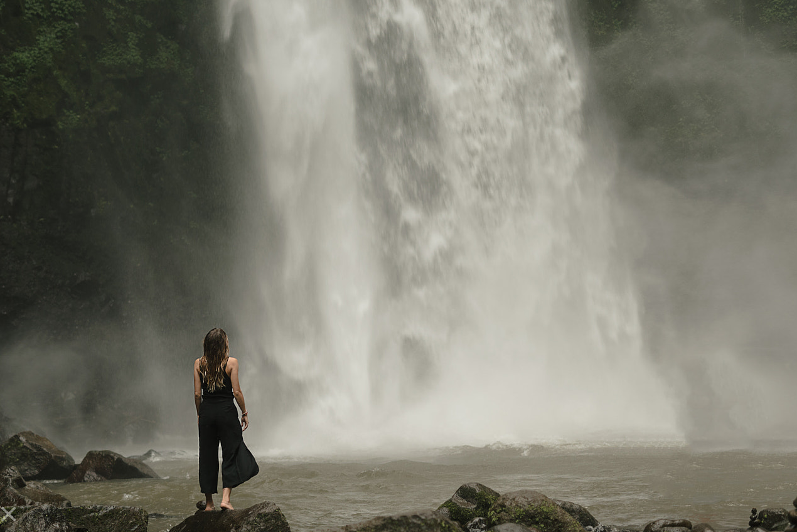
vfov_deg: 21.6
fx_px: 1395
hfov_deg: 31.9
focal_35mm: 63
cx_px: 362
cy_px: 269
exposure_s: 1/125
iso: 200
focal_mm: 50
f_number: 2
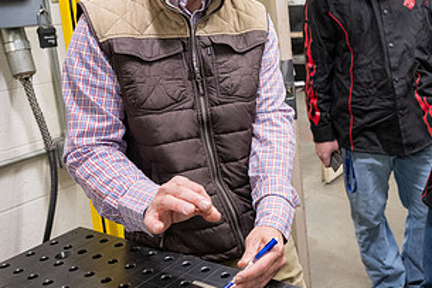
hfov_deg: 45.8
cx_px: 351
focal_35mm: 40
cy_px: 74
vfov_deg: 32.8
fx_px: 480
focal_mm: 21
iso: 2000
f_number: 4
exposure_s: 1/200
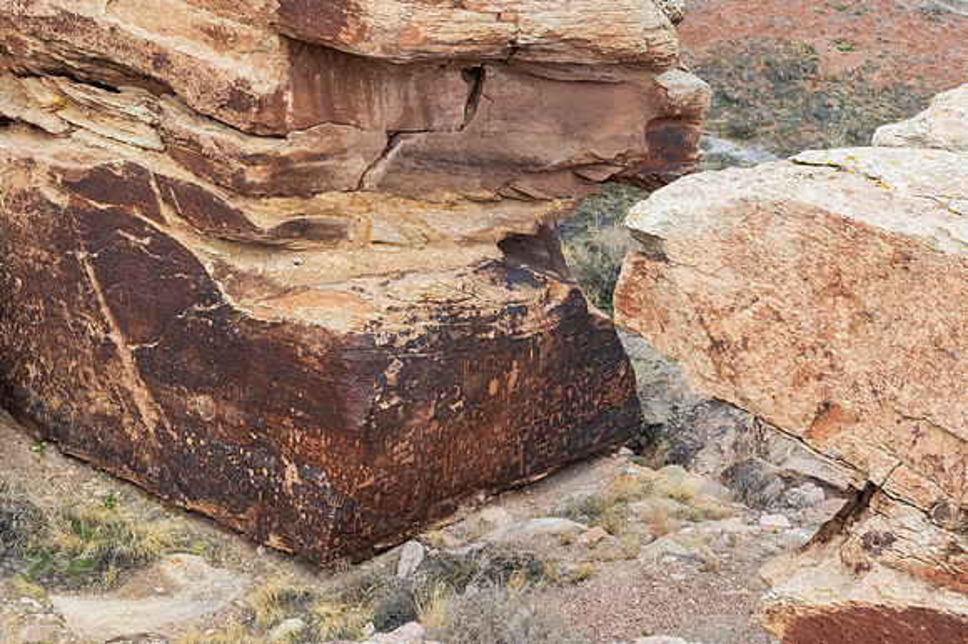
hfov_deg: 14.8
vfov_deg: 9.9
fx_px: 3729
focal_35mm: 139
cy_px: 225
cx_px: 473
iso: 720
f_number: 18
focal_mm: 70
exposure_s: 1/200
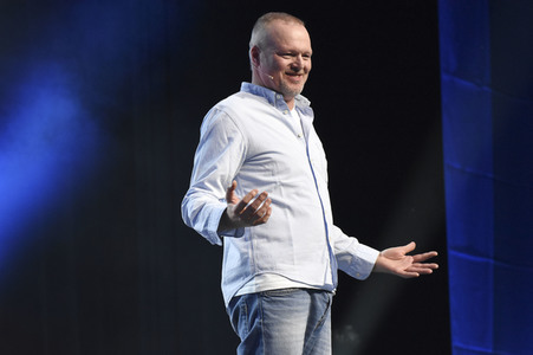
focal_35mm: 240
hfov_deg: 8.6
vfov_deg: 5.7
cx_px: 266
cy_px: 178
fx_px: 3551
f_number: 8
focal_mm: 160
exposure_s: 1/125
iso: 3200
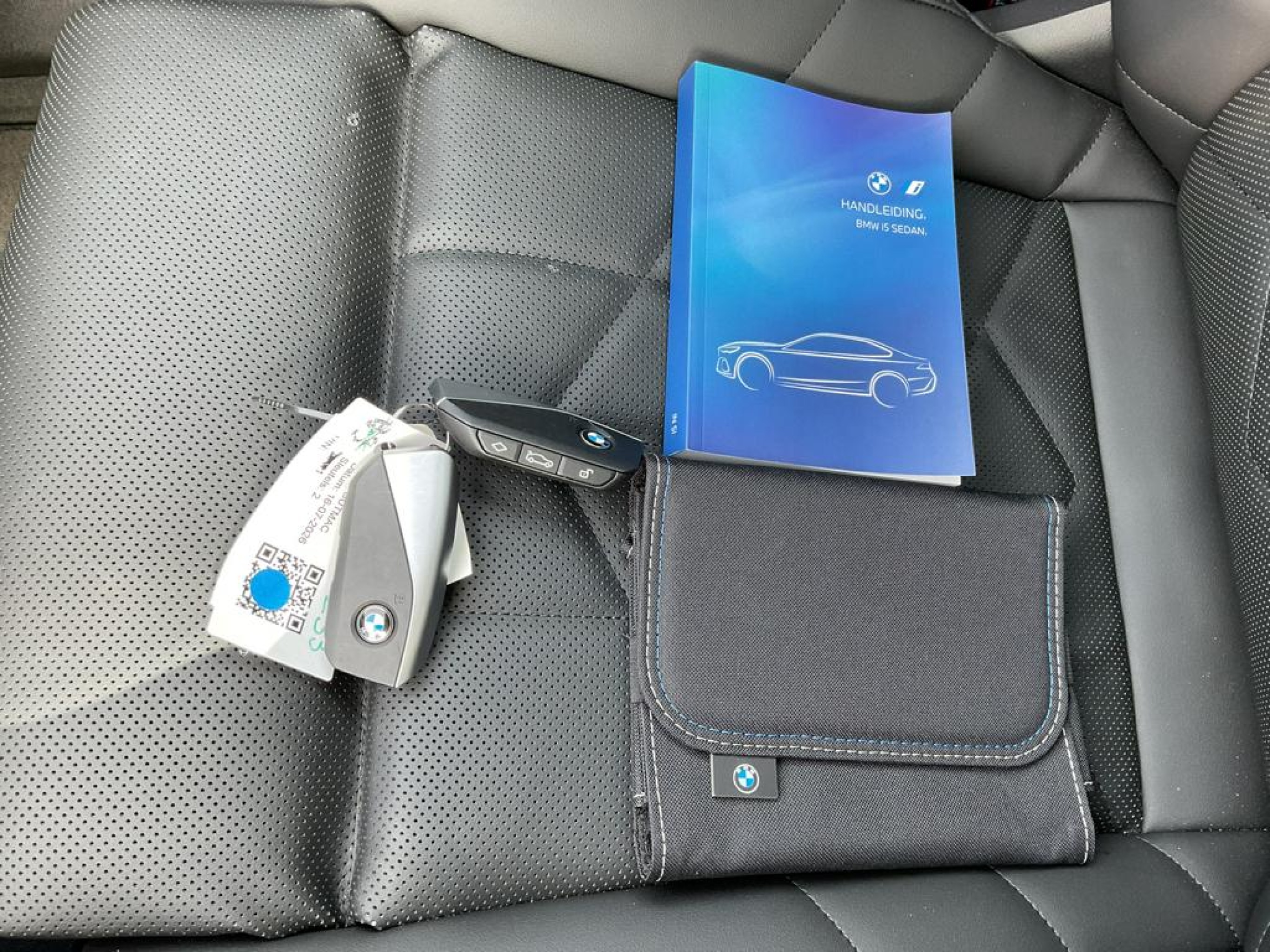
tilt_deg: -74.5
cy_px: 476
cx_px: 635
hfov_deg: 61.7
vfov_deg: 48.2
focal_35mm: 29
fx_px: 1064
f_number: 1.8
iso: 50
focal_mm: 3
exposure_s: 1/60
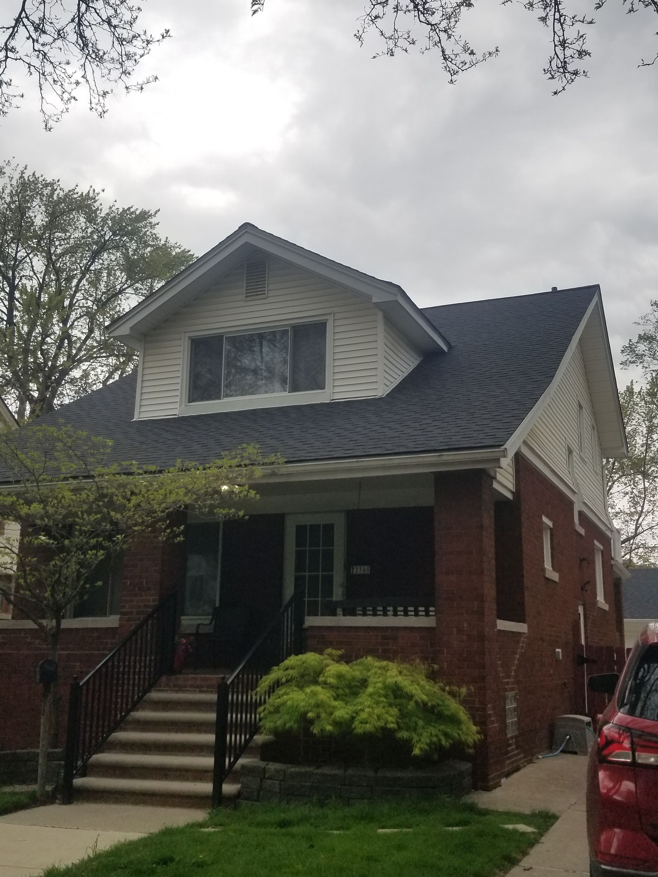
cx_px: 329
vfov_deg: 67.3
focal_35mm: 26
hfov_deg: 53.1
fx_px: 659
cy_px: 438
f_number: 1.7
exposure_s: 1/1802
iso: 50
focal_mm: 4.25
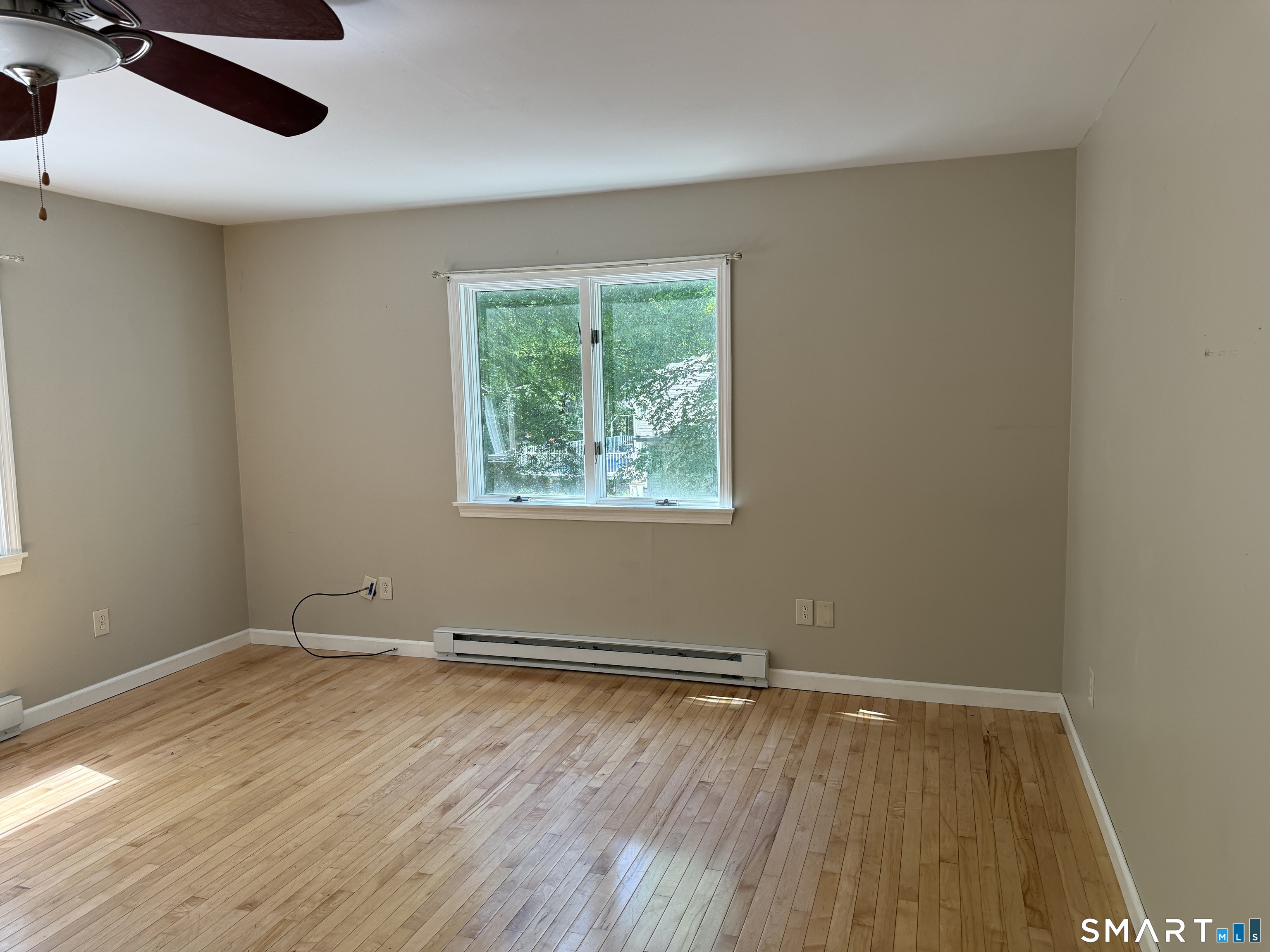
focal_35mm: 24
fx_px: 881
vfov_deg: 56.8
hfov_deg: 71.6
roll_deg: +0.1
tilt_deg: -3.7
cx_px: 635
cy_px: 476
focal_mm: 6.76
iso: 100
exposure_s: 1/283
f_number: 1.78
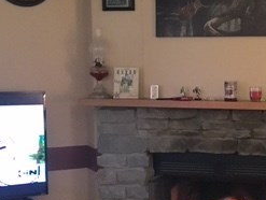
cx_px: 257
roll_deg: +0.1
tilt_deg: -5.9
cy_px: 127
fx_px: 577
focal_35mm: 75
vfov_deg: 19.6
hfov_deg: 24.9
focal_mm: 4.15
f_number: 2.2
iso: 250
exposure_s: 1/15
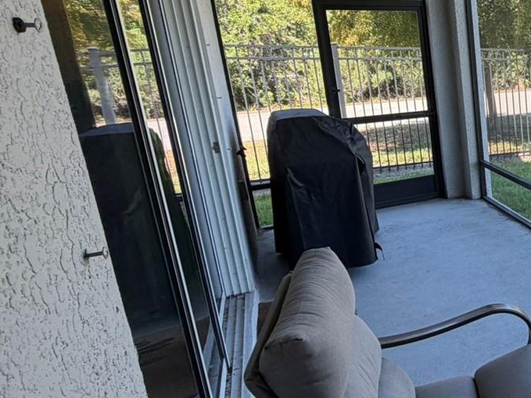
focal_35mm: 33
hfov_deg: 40.7
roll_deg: +1.3
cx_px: 622
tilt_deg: -13.1
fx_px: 506
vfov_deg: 42.7
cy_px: 156
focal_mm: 2.22
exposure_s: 1/215
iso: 40
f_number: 2.2
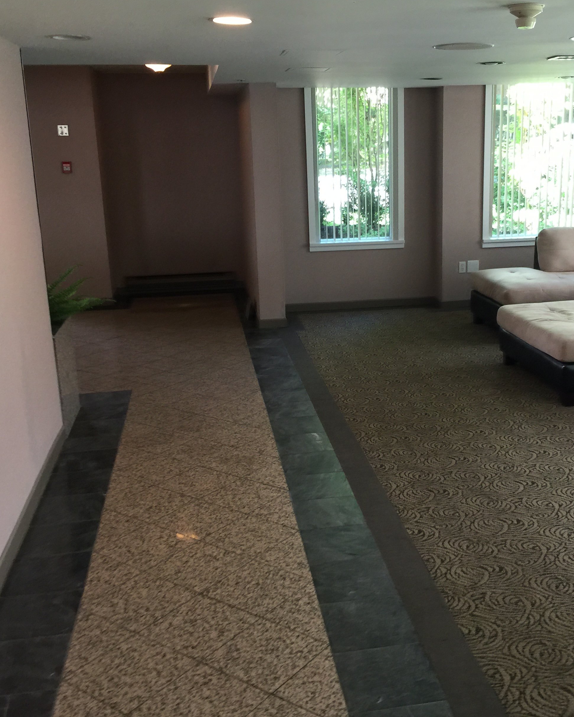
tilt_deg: -13.6
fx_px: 807
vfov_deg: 47.9
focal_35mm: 38
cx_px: 336
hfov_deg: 39.0
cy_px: 357
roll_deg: +2.4
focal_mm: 4.15
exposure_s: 1/15
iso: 50
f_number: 2.2
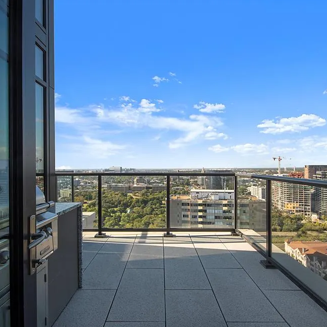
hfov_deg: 74.8
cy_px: 168
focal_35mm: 20
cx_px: 162
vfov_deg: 74.8
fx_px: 214
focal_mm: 10
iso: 100
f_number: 8
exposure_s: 1/320
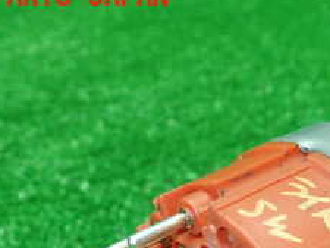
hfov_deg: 23.2
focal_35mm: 80
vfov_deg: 17.5
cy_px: 308
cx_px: 342
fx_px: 763
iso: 640
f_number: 2.3
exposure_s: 1/125
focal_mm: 5.5
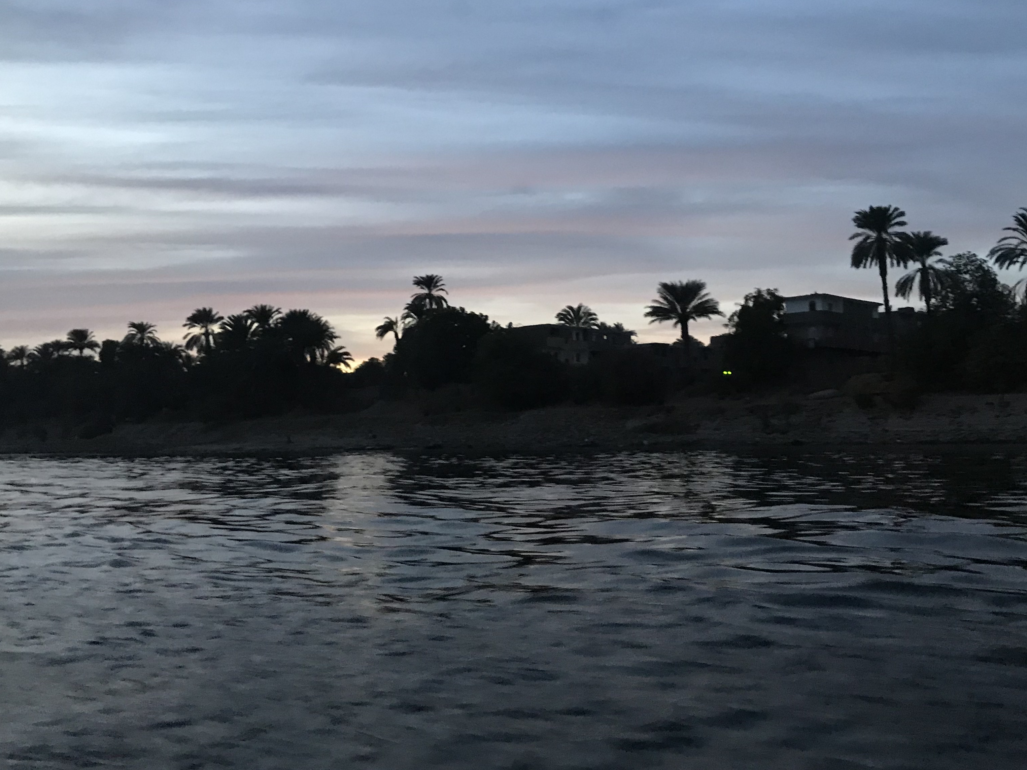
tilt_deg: +6.4
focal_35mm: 37
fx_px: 1098
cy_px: 321
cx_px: 568
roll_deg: +0.7
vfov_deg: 38.6
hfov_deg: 50.1
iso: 100
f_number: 1.8
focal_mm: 3.99
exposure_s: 1/14
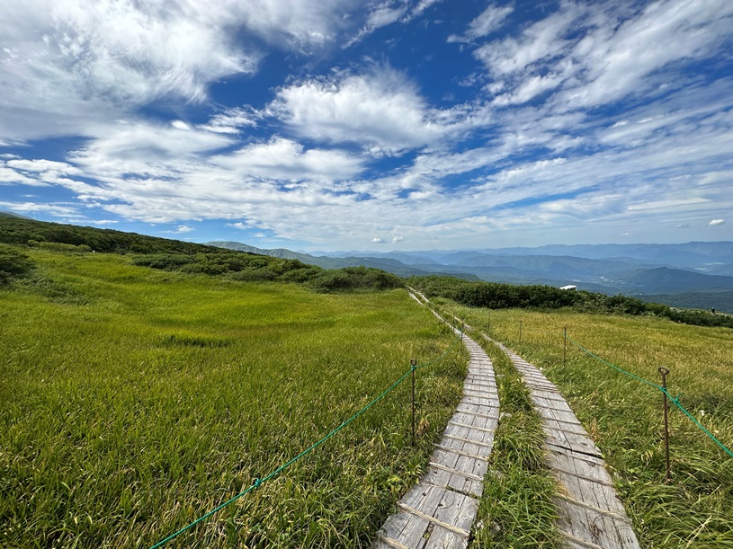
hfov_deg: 102.1
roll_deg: +3.4
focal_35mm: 14
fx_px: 296
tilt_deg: -5.2
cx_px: 366
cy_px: 274
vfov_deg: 85.7
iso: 50
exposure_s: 1/3205
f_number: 2.2
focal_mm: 2.22
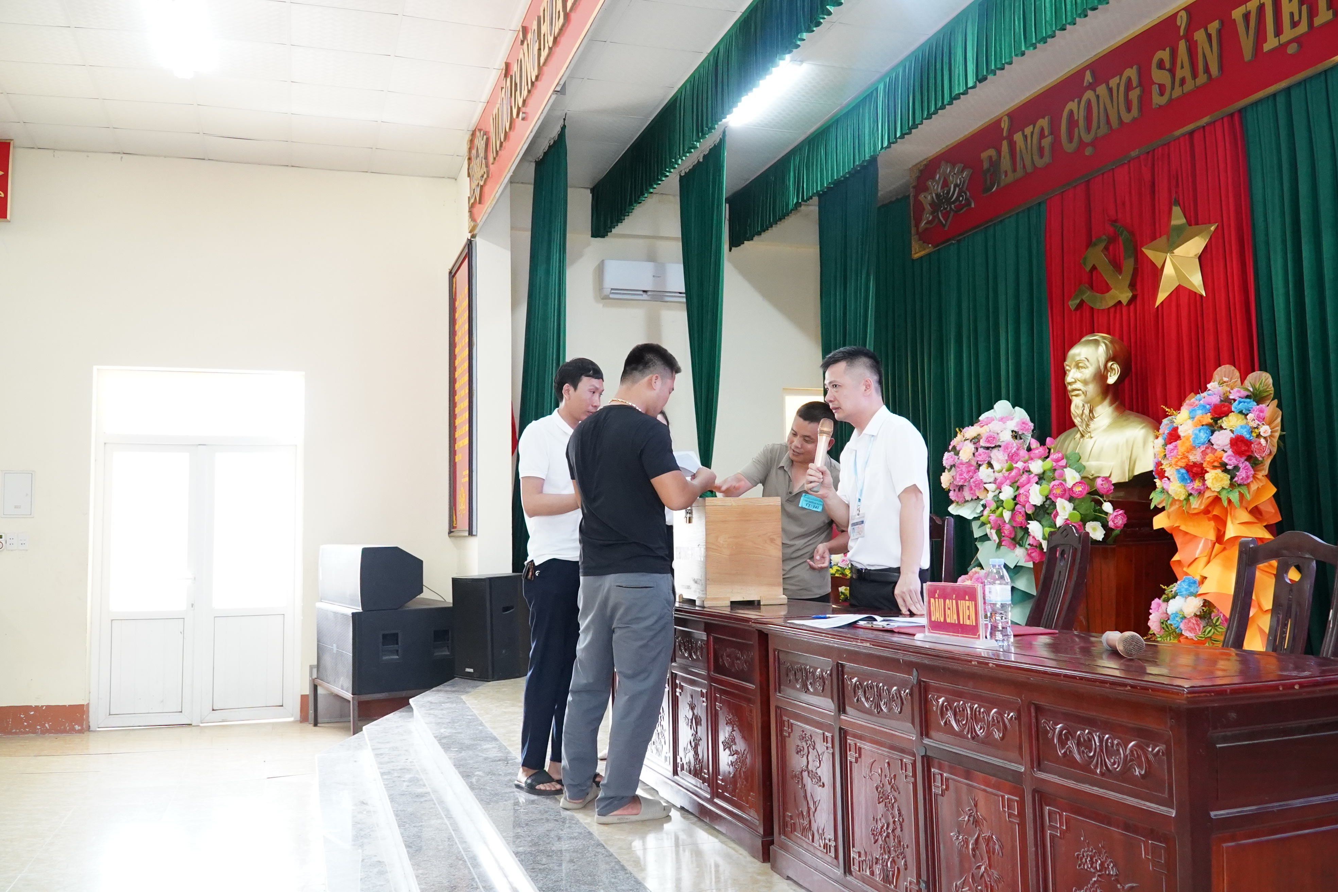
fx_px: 1115
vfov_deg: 43.6
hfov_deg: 61.9
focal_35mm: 30
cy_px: 446
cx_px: 669
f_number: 6.3
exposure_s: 1/100
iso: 4000
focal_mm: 20
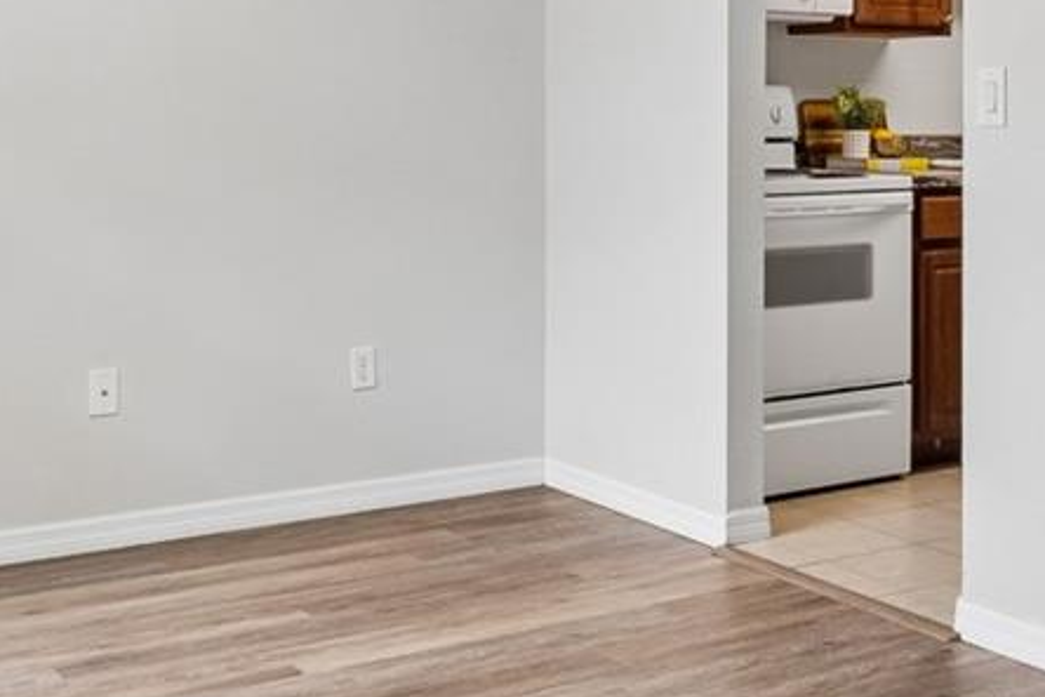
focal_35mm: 54
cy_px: 172
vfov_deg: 24.8
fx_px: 1567
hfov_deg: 36.4
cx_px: 711
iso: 100
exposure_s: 1/13
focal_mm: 10
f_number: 7.1
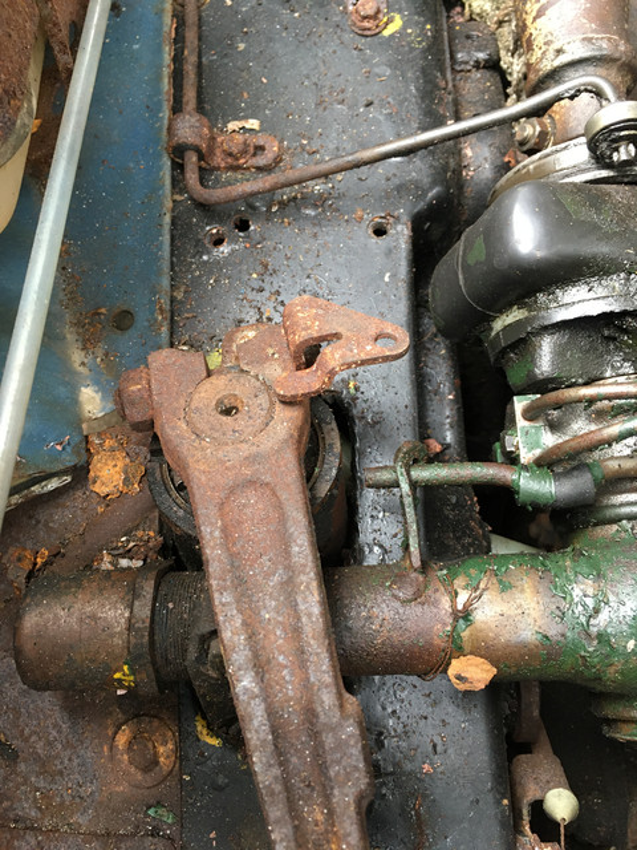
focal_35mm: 29
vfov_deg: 61.7
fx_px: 712
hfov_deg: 48.2
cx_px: 318
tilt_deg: -59.8
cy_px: 425
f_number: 2.2
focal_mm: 4.15
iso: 160
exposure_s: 1/33
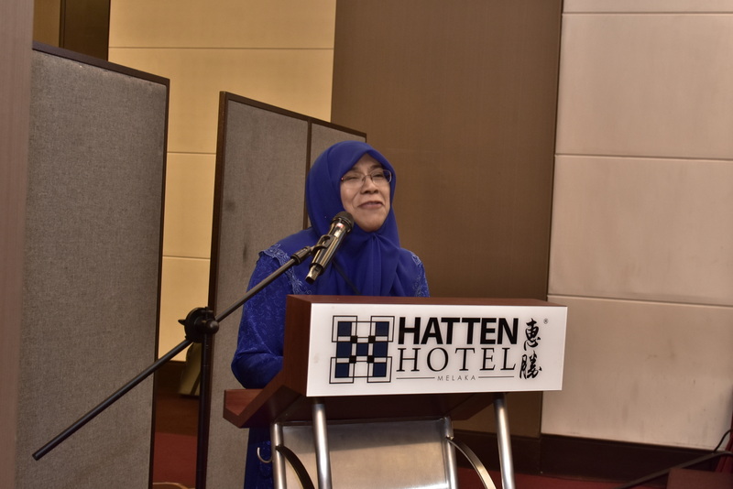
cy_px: 244
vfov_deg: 25.8
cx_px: 366
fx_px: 1069
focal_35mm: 52
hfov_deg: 37.8
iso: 1000
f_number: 6.3
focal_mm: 35
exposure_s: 1/25
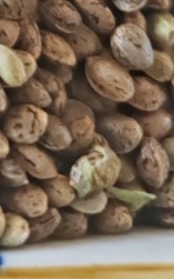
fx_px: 1147
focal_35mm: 151
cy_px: -386
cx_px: -313
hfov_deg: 7.7
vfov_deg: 11.5
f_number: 1.9
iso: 3200
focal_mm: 6.12
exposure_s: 1/33
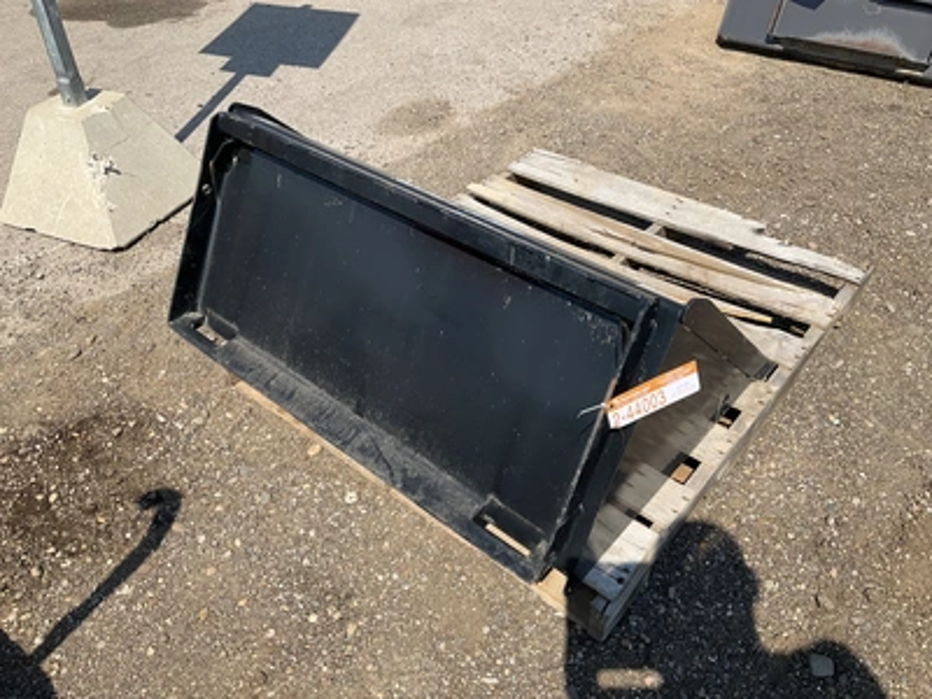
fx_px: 781
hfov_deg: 61.7
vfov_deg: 48.2
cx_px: 466
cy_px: 350
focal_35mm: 29
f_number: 1.8
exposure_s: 1/1451
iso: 25
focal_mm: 3
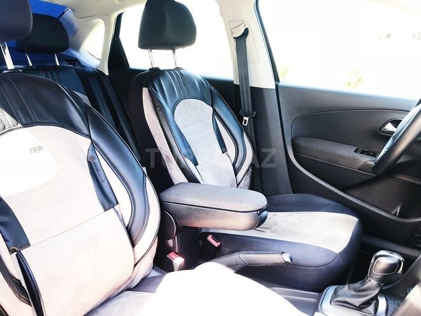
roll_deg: +0.3
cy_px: 158
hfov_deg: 63.4
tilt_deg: -15.8
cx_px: 210
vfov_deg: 49.7
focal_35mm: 28
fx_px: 341
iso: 25
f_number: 1.8
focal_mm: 3.99
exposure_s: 1/90
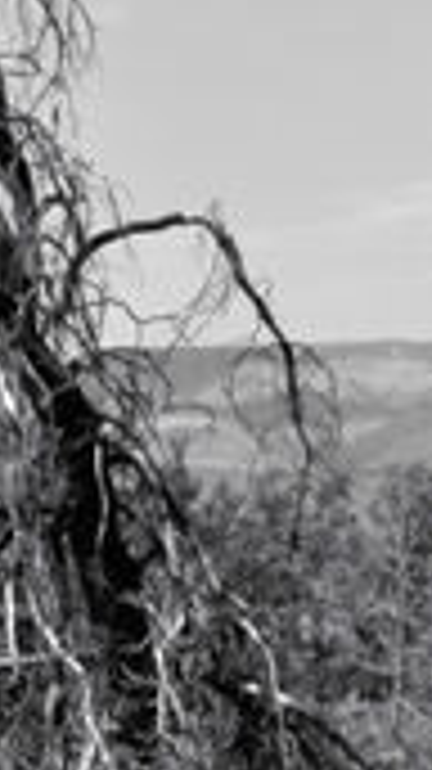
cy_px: 104
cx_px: -162
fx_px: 4201
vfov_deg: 10.4
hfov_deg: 5.8
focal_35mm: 206
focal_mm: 56
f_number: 20
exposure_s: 1/2500
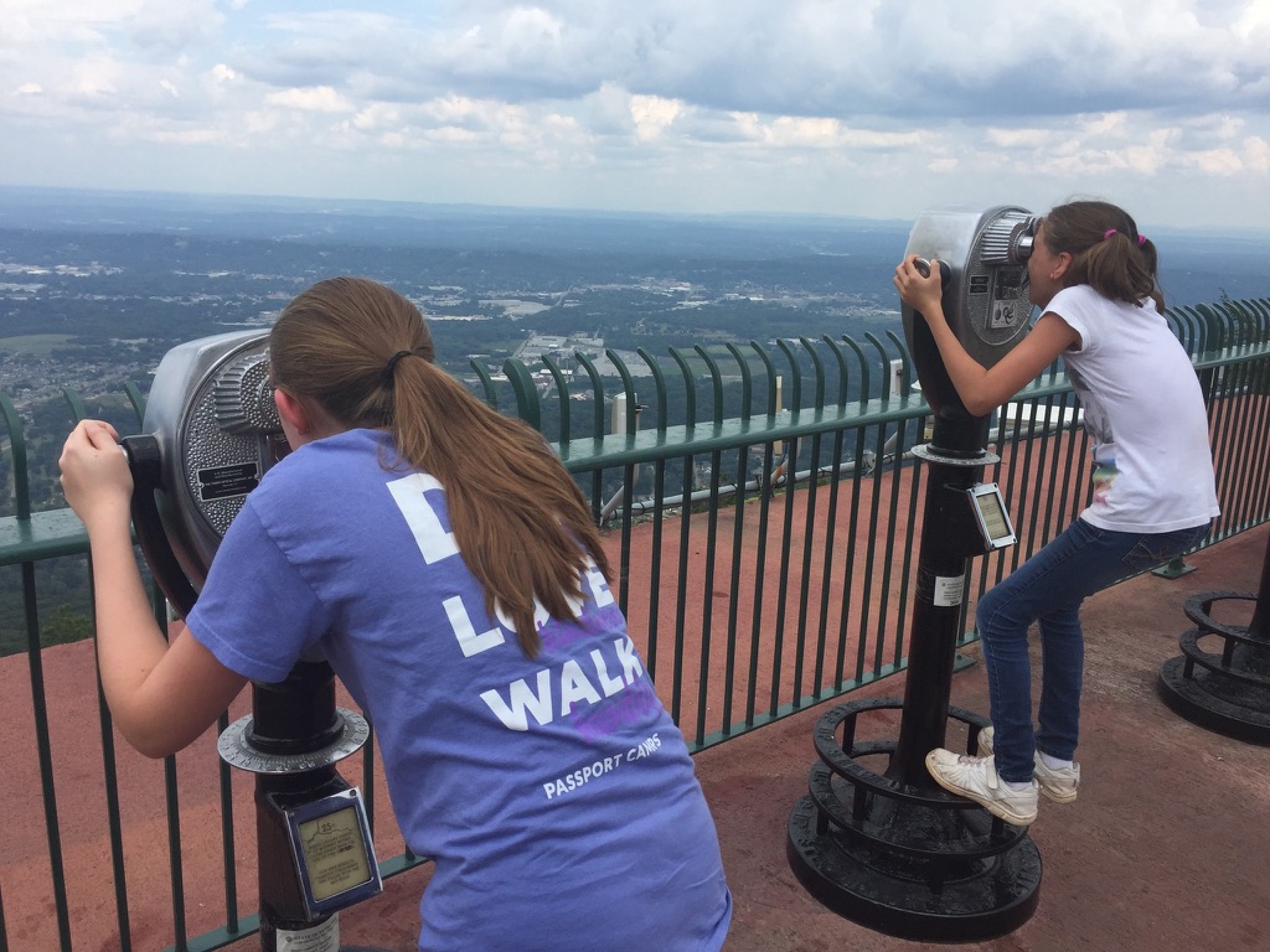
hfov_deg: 61.7
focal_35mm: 29
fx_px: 1064
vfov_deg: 48.2
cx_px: 635
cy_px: 476
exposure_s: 1/1647
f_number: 2.2
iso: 32
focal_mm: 4.15
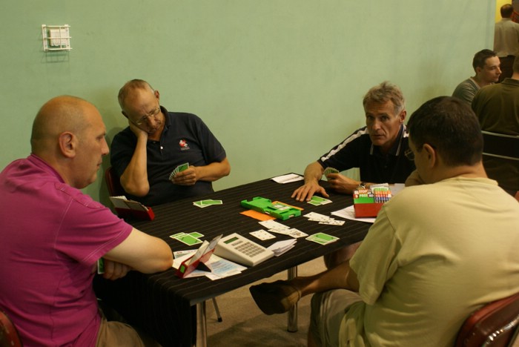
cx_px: 260
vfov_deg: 34.3
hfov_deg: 49.5
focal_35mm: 39
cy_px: 174
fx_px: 563
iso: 400
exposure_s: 1/20
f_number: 5.6
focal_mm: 26
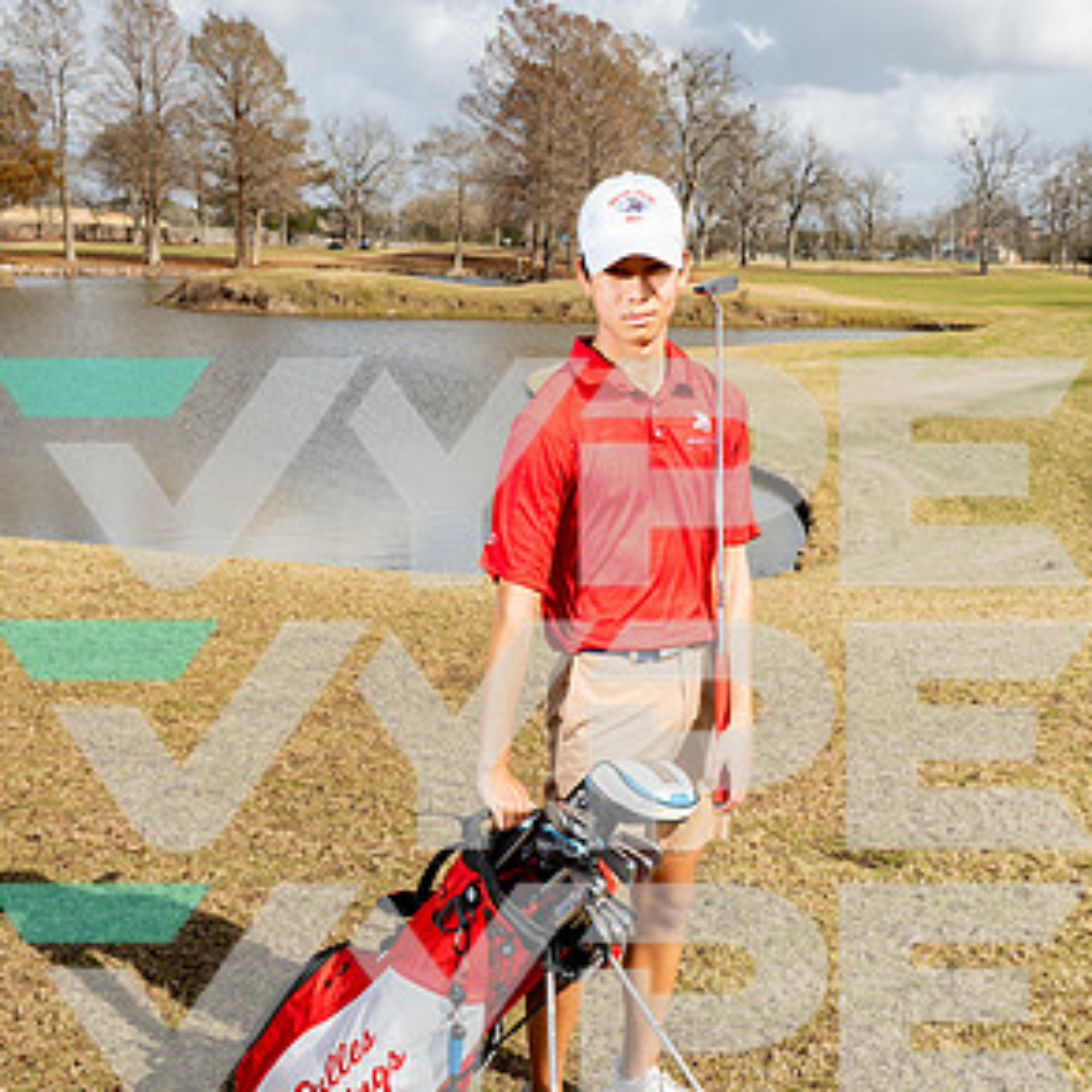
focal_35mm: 47
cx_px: 544
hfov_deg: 36.1
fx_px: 1677
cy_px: 738
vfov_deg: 35.7
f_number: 8
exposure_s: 1/250
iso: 100
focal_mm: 36
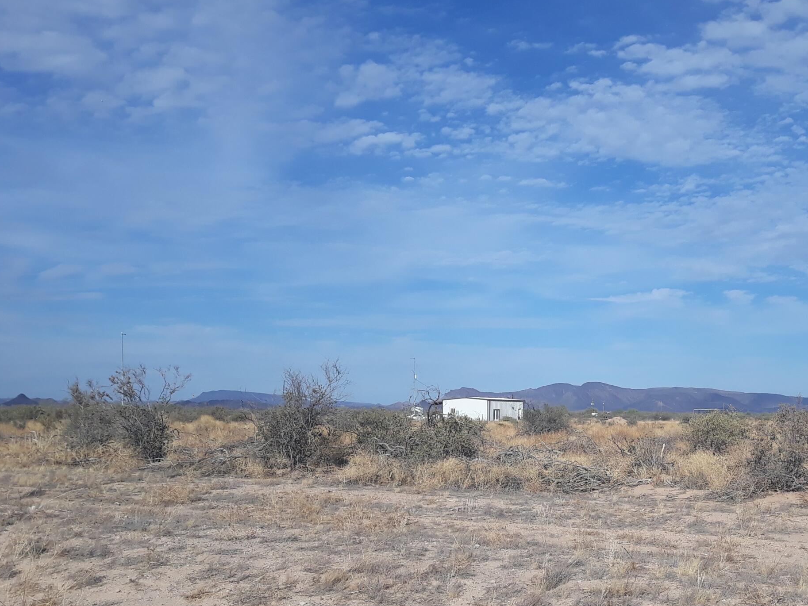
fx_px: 1074
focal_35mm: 46
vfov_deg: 30.9
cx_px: 596
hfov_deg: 40.2
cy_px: 465
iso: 40
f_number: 1.7
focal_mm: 3.7
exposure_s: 1/3367
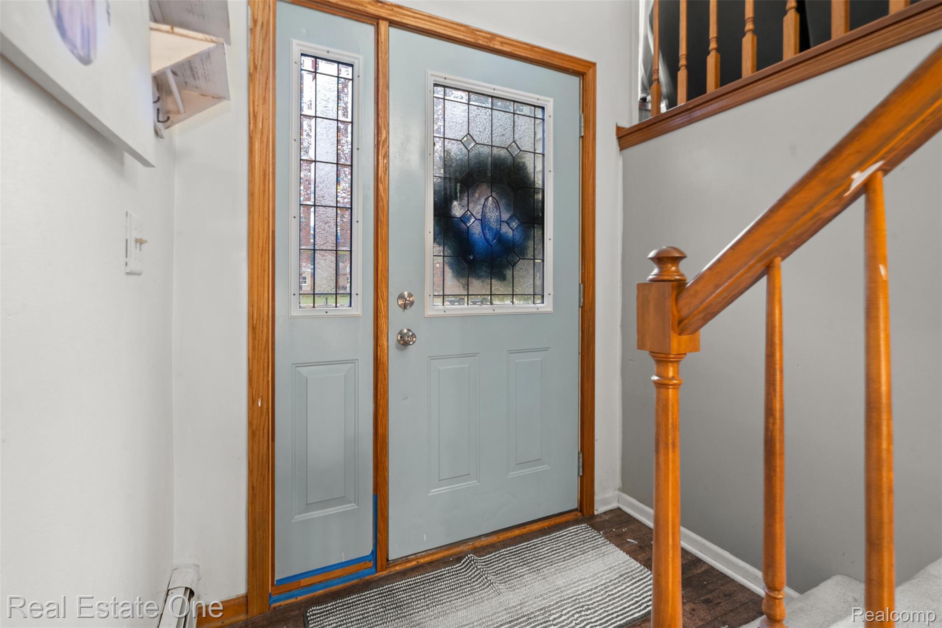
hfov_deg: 96.7
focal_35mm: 16
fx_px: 419
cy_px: 314
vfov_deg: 73.7
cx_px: 471
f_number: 9
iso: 250
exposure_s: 10
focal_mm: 16
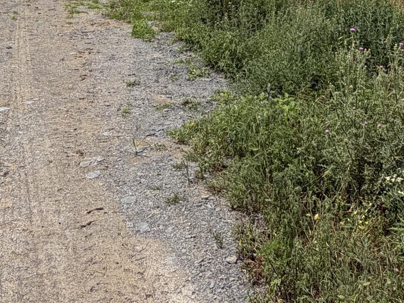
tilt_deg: -2.1
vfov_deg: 28.9
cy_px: -20
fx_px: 537
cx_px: 201
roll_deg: +0.5
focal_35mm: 46
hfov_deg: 41.2
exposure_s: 1/1399
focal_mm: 2.22
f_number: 2.2
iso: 20
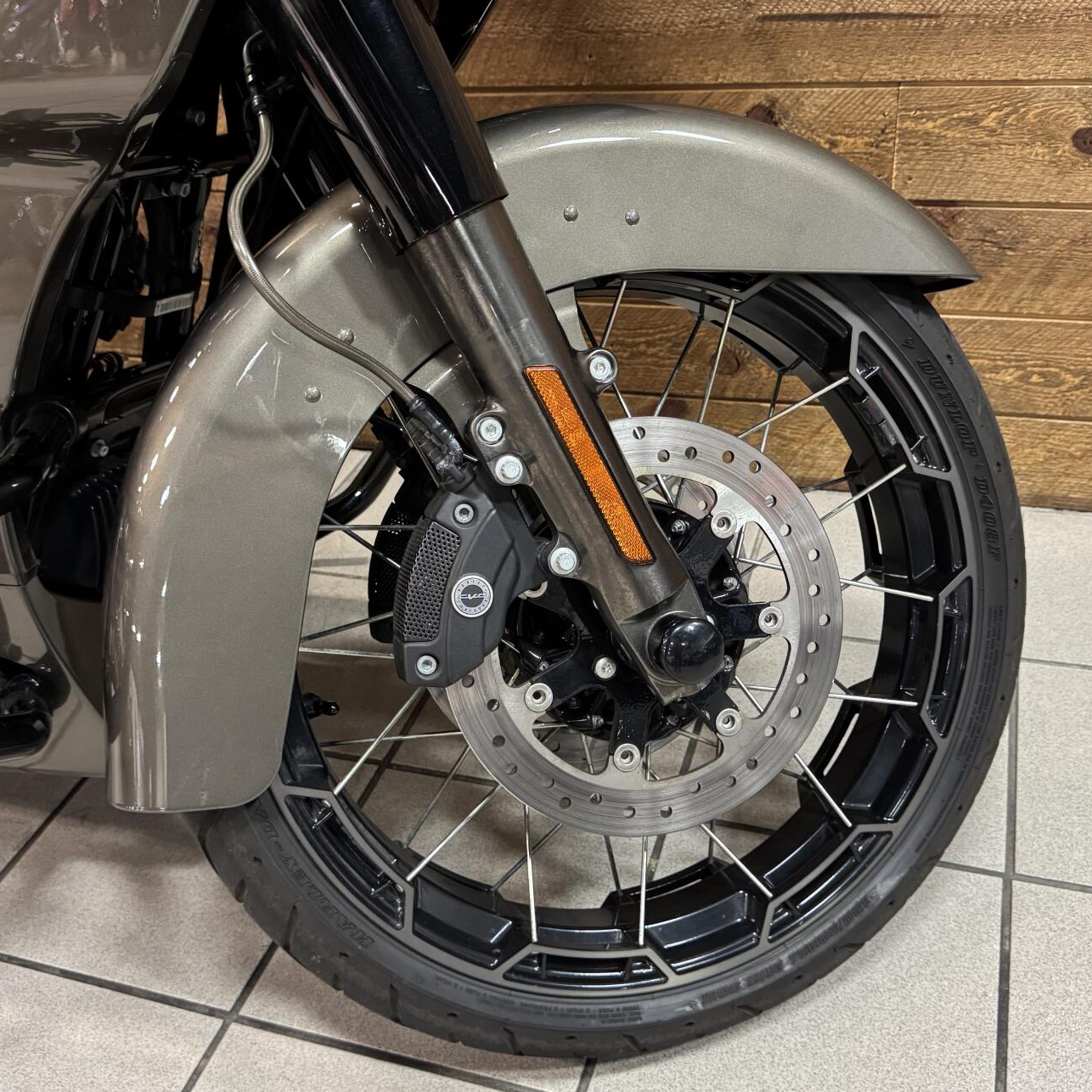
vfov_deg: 49.7
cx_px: 547
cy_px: 578
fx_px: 1178
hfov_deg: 49.7
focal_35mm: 33
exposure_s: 1/60
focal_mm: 6.76
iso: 500
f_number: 1.78
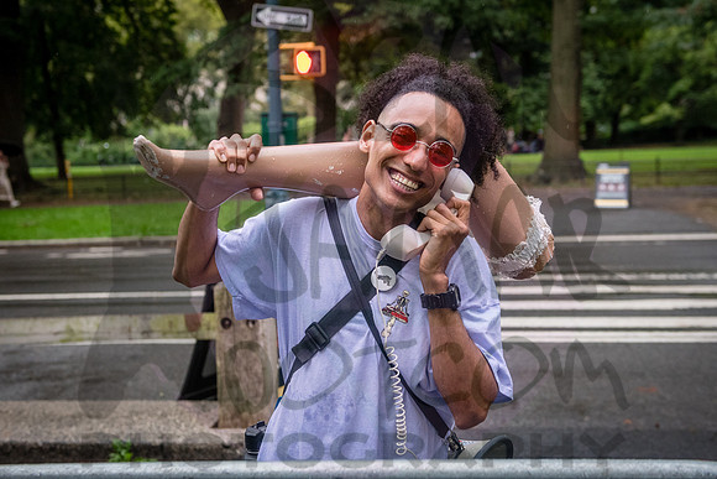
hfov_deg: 37.7
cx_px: 366
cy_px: 217
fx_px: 1050
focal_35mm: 53
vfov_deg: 25.7
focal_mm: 42
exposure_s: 1/1000
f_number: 3.2
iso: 2000
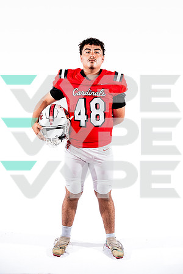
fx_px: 351
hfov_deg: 29.2
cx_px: 92
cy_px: 137
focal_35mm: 46
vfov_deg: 42.7
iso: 250
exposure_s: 1/250
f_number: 4
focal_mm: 46.1
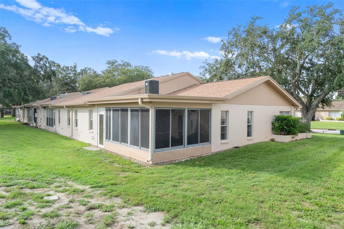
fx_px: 210
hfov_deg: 78.6
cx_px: 172
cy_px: 114
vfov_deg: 57.2
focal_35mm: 22
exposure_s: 1/250
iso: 320
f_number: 8
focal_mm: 22
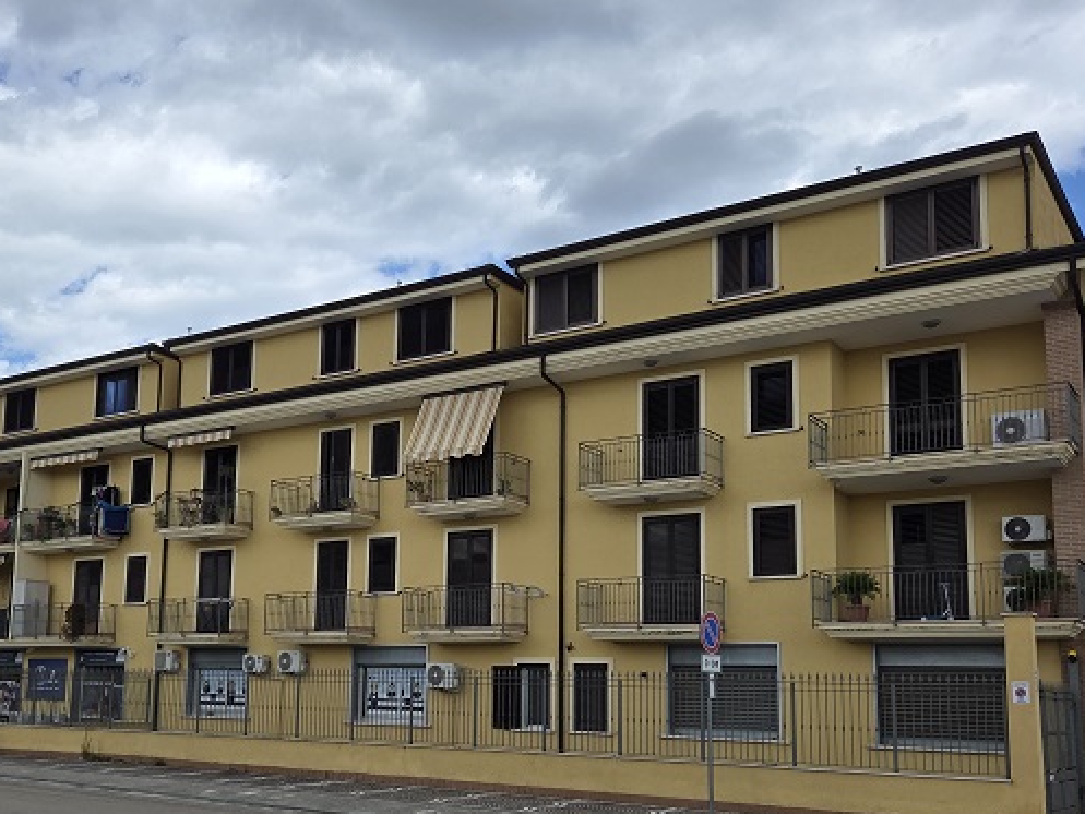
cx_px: 413
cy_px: 567
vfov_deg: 38.1
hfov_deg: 49.7
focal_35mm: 37
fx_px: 1160
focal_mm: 5.4
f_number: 1.8
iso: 80
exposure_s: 1/4274
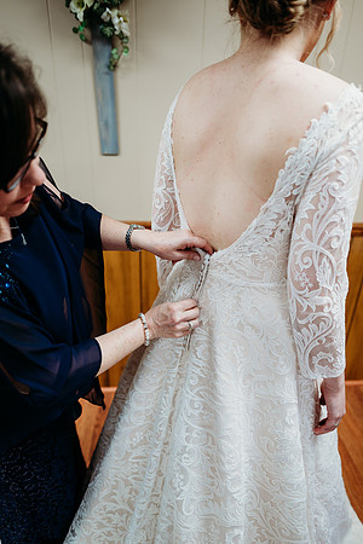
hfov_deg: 53.1
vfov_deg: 73.7
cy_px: 272
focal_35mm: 24
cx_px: 182
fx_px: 363
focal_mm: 24
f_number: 1.8
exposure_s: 1/125
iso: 400
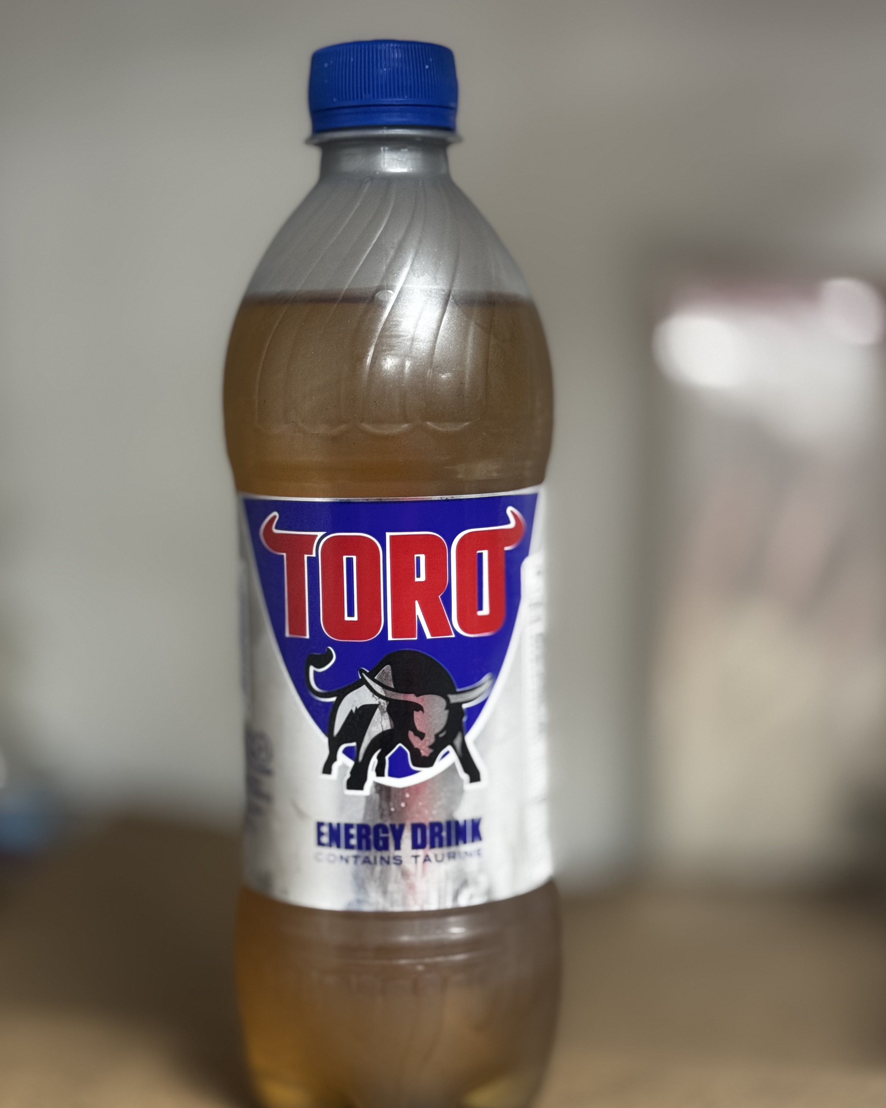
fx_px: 1770
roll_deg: +0.2
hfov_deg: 28.1
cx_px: 424
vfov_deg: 34.7
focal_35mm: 54
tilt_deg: -4.6
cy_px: 584
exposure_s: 1/60
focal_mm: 6.76
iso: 125
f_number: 1.78
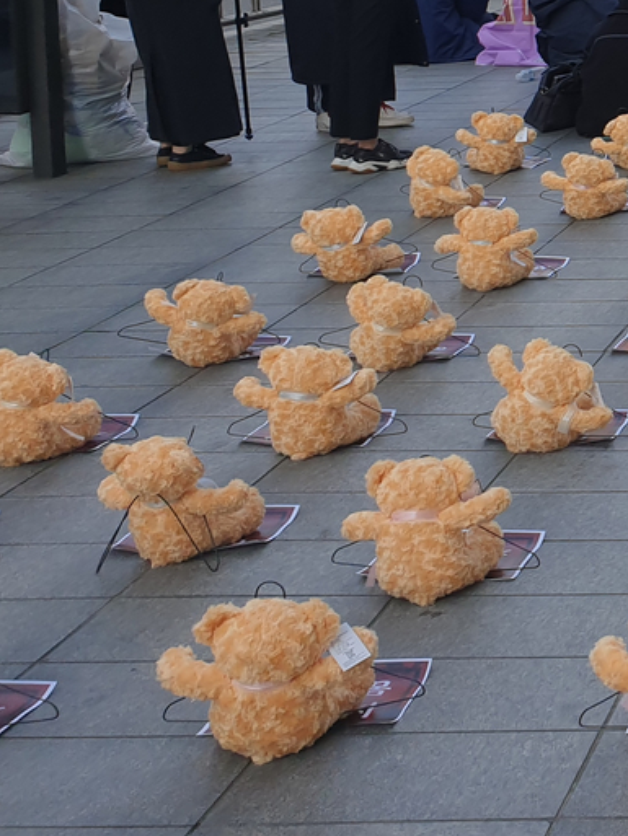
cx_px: 1042
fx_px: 1765
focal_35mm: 73
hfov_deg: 17.4
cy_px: 37
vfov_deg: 25.6
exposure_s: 1/636
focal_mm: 4.3
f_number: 2.4
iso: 50
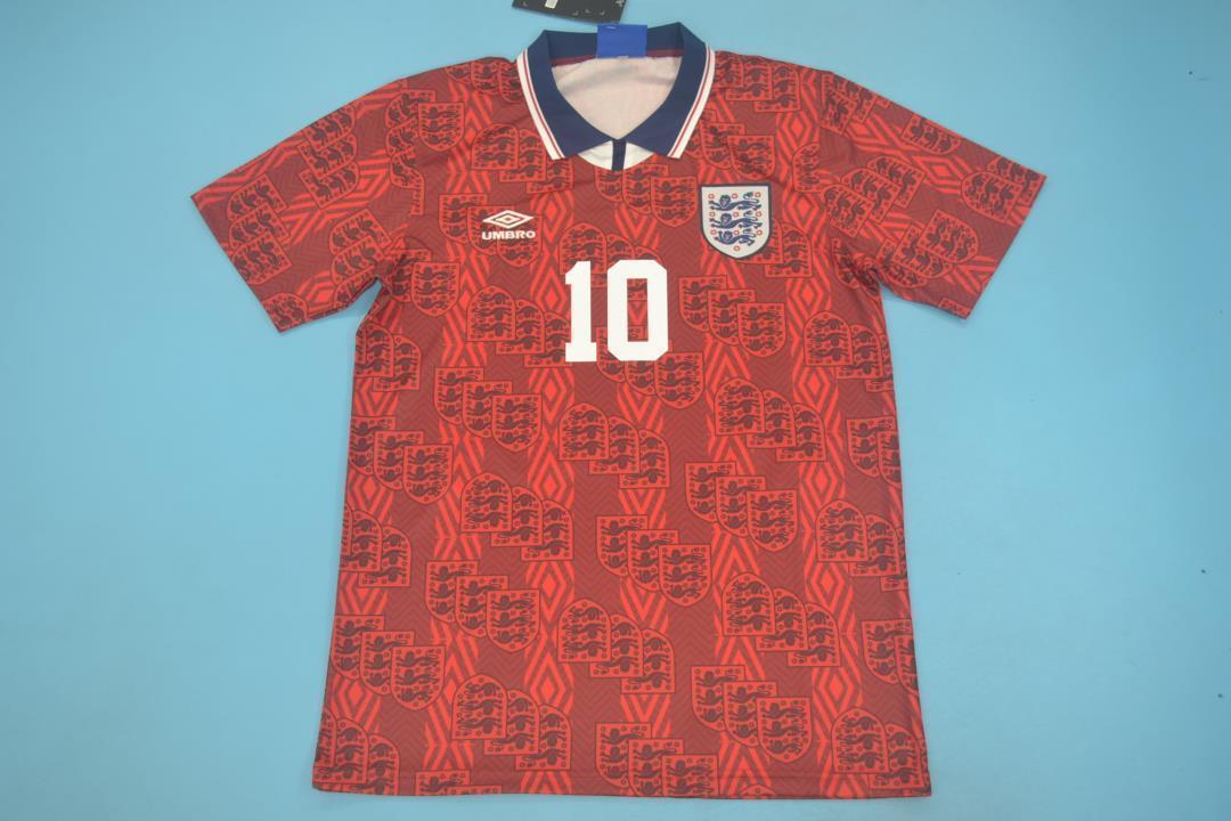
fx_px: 1128
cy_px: 410
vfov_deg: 40.0
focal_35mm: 33
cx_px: 616
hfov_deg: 57.2
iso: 200
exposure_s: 1/100
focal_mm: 22
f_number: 4
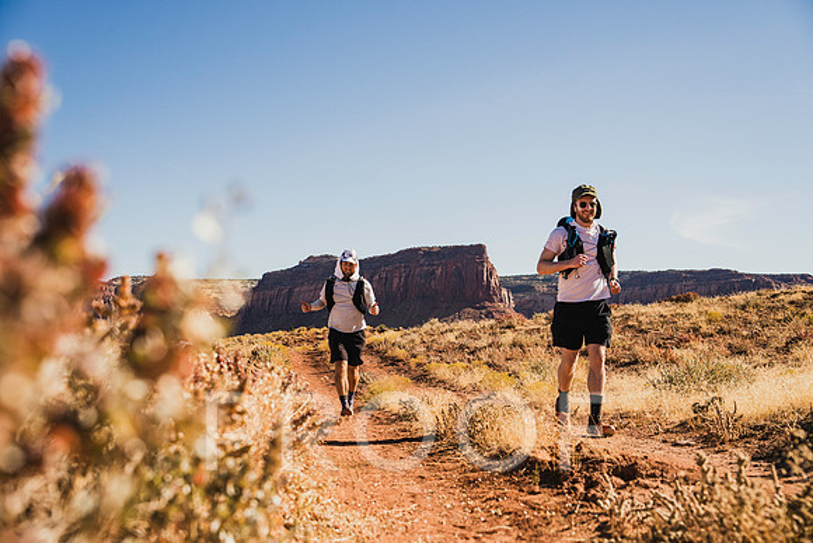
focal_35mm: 45
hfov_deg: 43.6
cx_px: 406
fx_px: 1016
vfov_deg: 29.9
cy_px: 272
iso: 800
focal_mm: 45
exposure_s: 1/800
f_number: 4.5
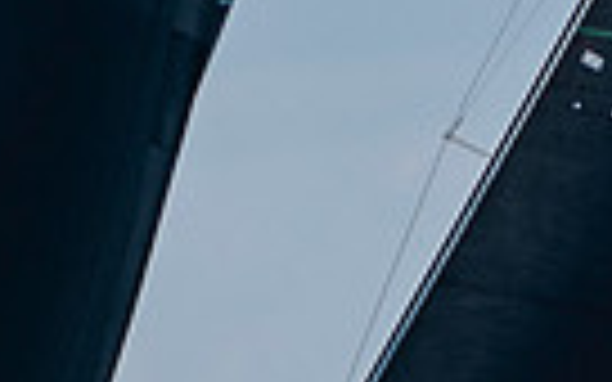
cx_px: 154
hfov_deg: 0.9
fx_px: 38595
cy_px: 800
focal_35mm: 2314
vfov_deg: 0.6
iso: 400
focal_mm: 300
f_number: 5
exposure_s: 1/2500
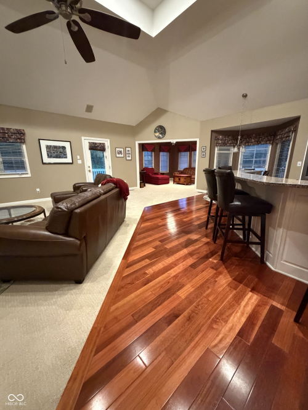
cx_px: 154
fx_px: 166
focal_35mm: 14
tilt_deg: -14.3
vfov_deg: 102.1
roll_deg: +0.2
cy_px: 205
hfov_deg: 85.7
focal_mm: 2.22
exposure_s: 1/60
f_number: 2.2
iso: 1250
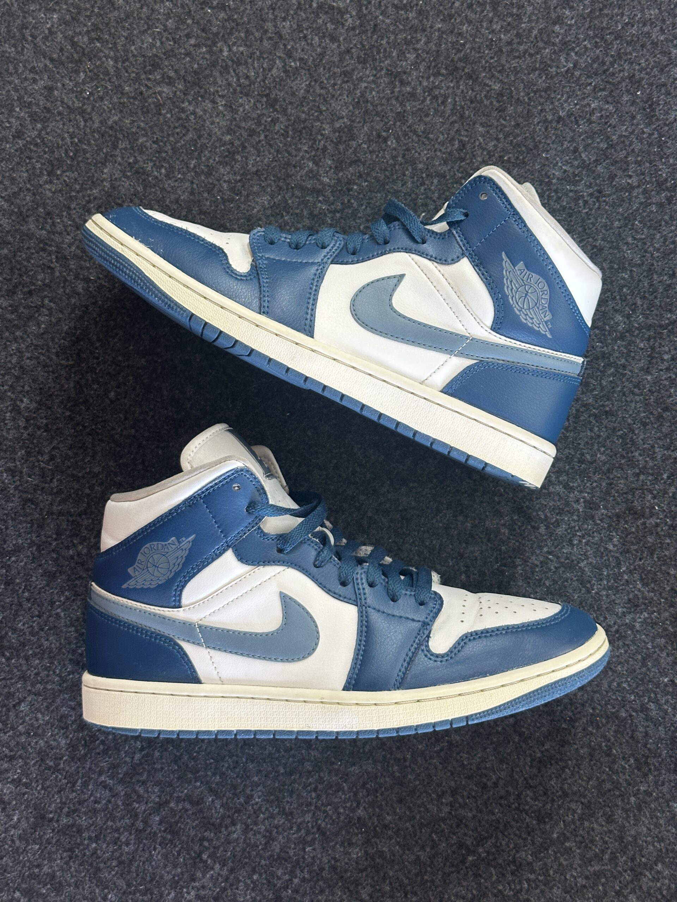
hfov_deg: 30.3
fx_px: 1252
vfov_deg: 39.7
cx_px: 338
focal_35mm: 48
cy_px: 451
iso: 125
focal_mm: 6.86
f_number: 1.78
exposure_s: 1/50
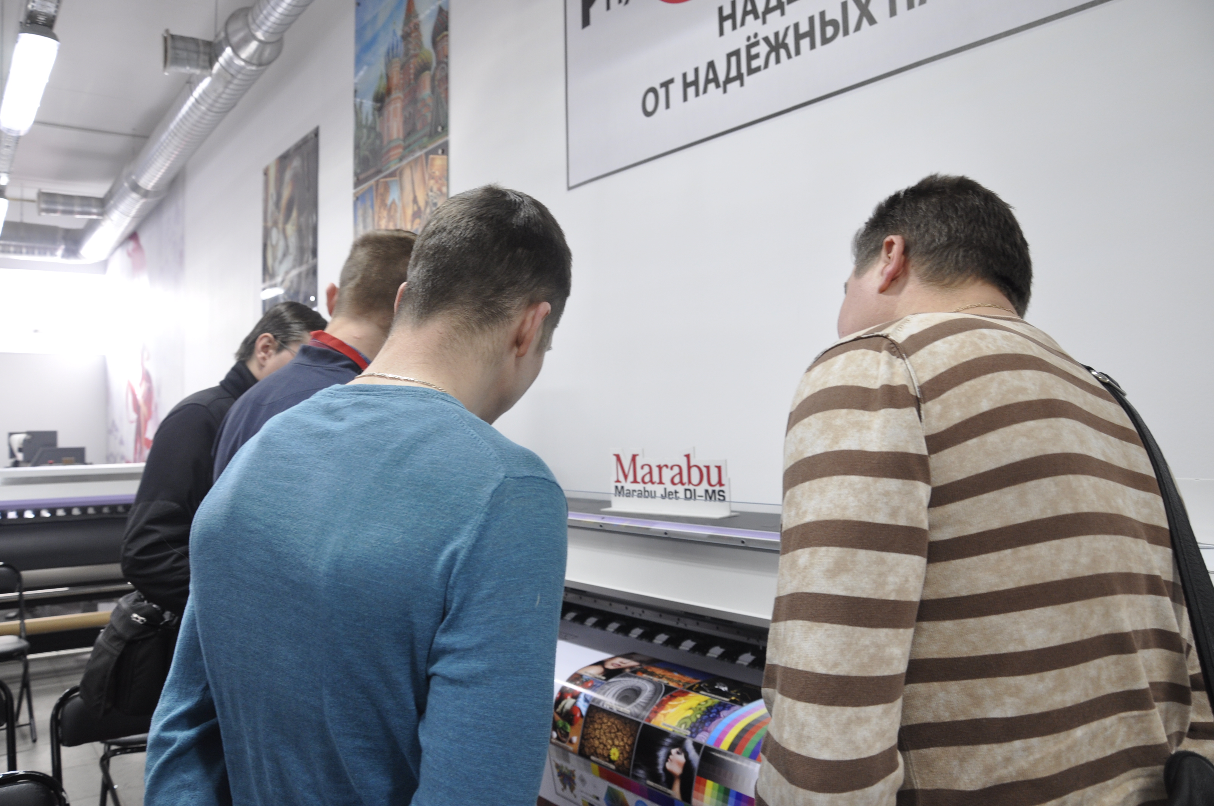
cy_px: 403
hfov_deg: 67.4
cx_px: 607
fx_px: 909
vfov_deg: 47.8
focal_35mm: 27
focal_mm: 18
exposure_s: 1/30
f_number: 5.6
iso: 500
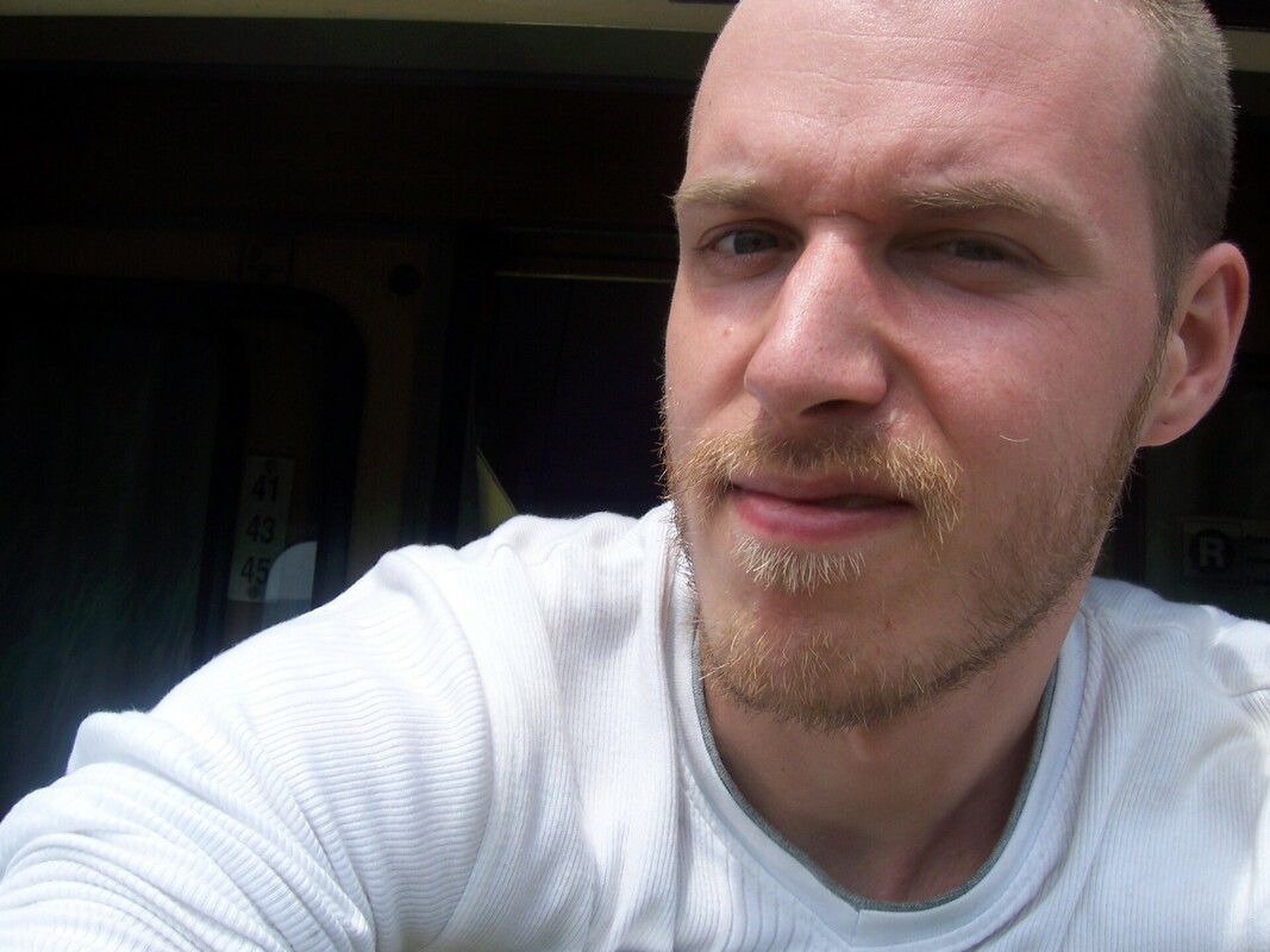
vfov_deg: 39.6
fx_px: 1321
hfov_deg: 51.4
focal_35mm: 36
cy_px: 476
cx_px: 635
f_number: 4.5
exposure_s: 1/400
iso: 80
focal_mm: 6.2
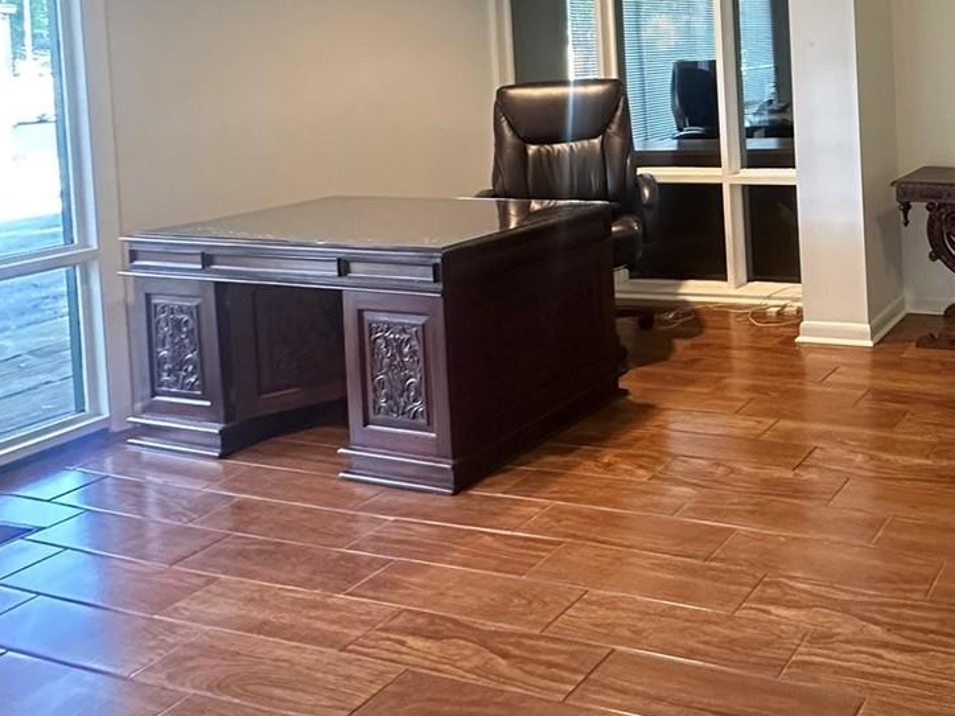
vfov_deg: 41.3
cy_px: 52
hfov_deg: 46.4
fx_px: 855
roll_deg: +1.8
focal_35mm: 31
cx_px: 1001
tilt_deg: -1.0
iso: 500
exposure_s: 1/60
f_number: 2.2
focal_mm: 2.22
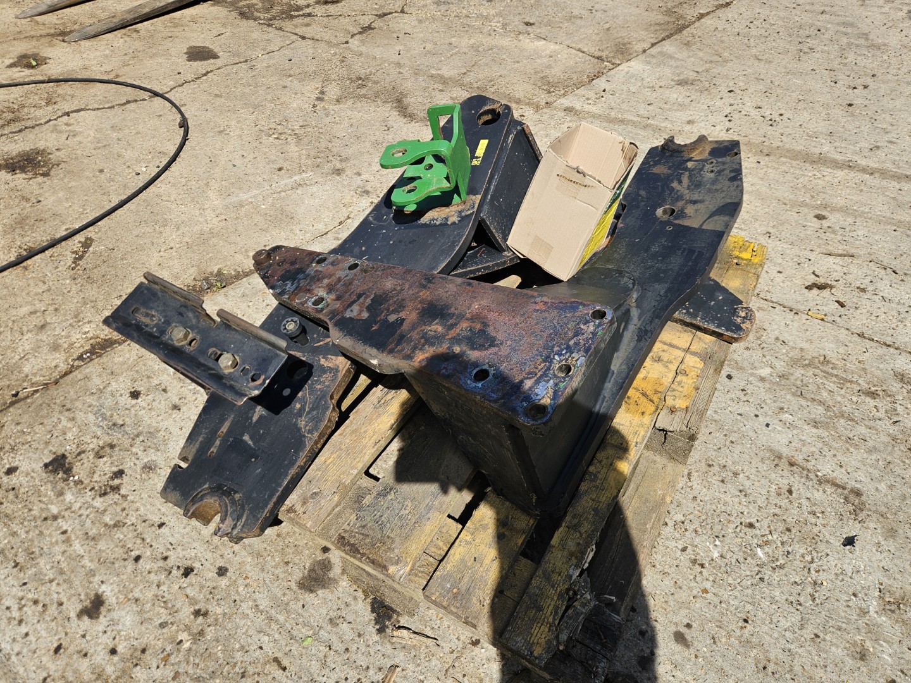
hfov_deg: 73.9
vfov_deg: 58.9
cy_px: 342
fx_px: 605
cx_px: 456
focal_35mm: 23
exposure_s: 1/1521
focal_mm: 5.4
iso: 25
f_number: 1.8
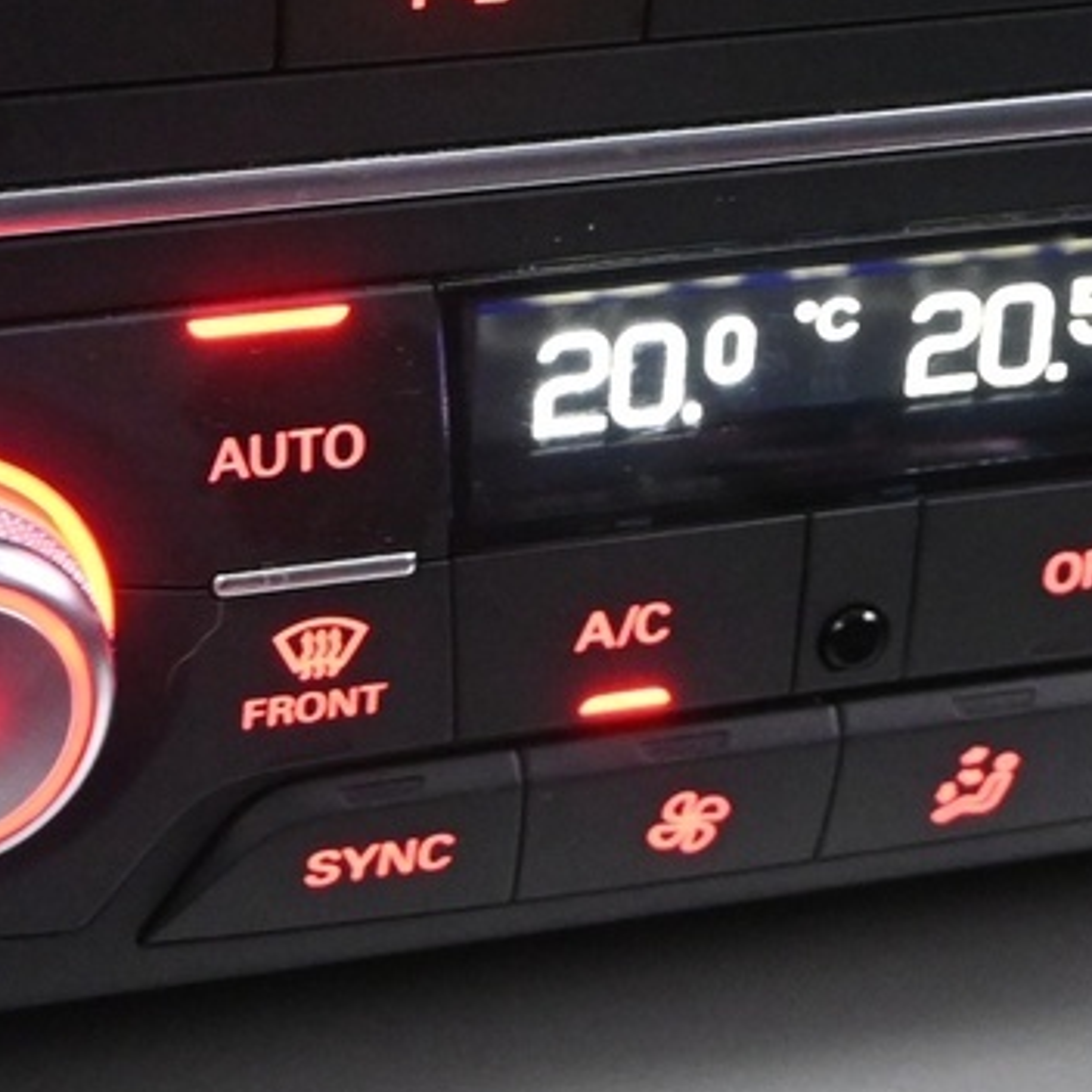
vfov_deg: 12.0
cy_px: 9
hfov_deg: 12.1
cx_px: 596
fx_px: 5137
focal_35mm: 144
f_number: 4.2
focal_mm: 24.5
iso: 3200
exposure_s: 1/13
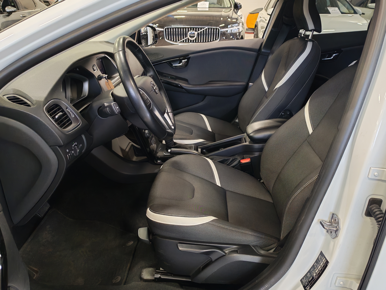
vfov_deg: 44.2
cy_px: 145
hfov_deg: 56.8
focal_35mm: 32
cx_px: 193
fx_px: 357
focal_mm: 6.12
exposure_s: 1/100
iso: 640
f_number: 1.9
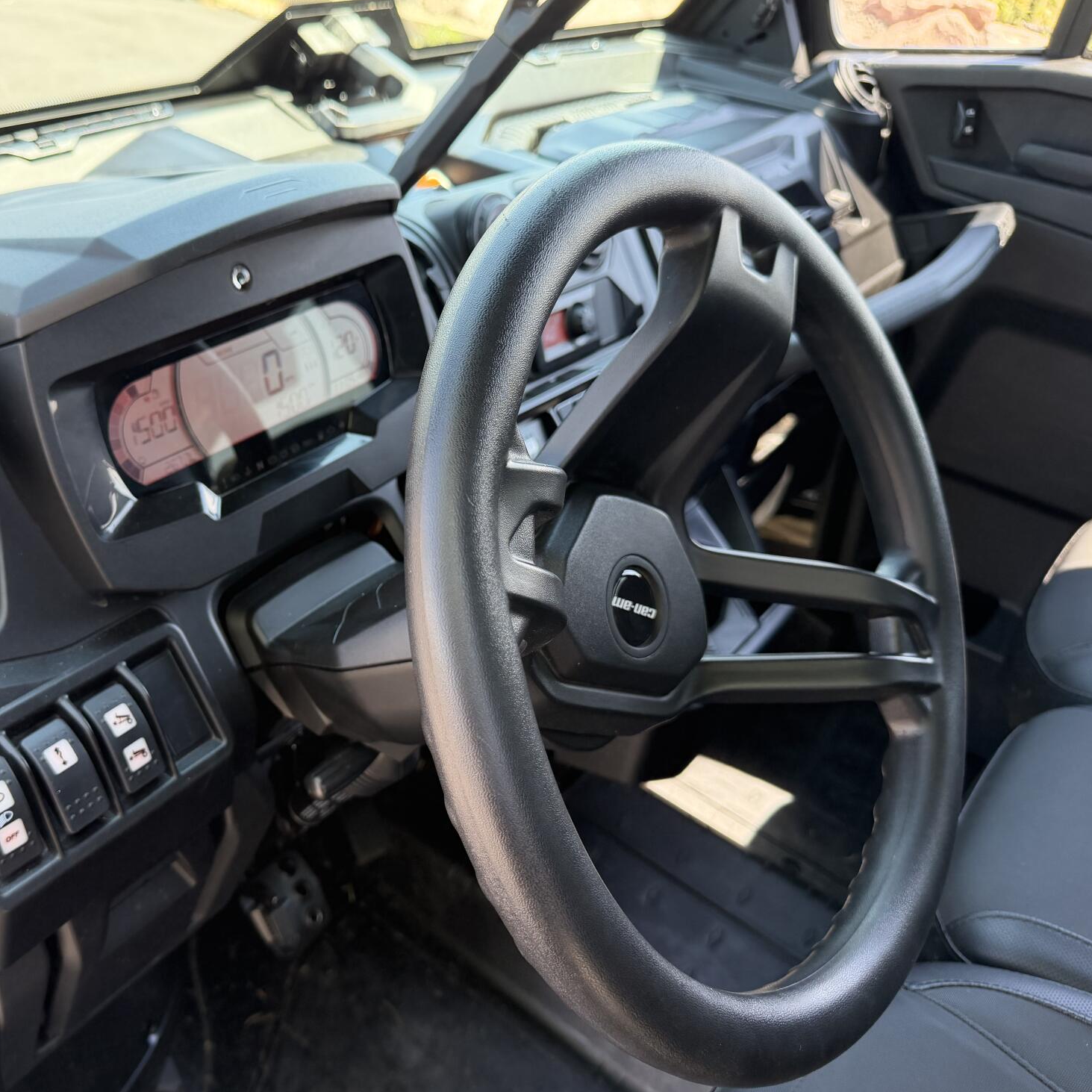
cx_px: 364
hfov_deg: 54.5
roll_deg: -2.0
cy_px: 548
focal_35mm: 29
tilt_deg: -35.9
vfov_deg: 55.6
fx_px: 1035
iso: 200
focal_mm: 6.76
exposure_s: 1/214
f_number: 1.78
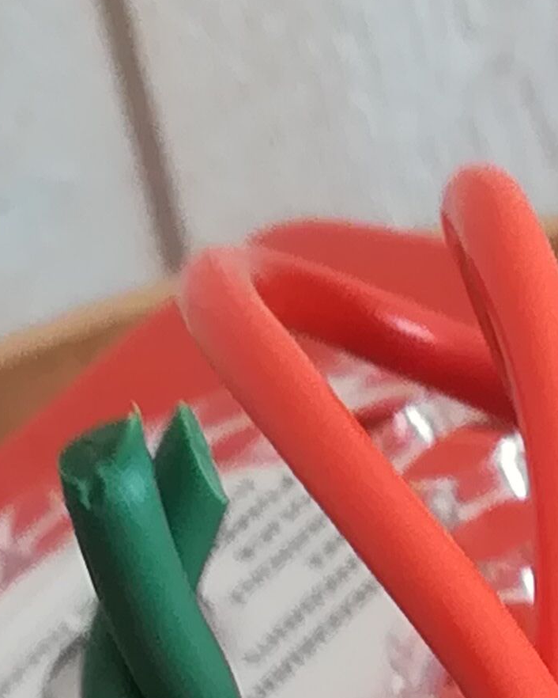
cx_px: 649
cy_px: 1324
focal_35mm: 202
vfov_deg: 9.1
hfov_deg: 7.6
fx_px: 4169
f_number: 2.2
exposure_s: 1/33.3
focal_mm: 3.83
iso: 80
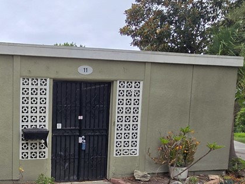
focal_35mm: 32
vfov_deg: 42.6
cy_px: 142
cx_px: -2
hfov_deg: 47.0
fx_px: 226
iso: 50
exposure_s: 1/1521
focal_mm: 2.2
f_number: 2.2
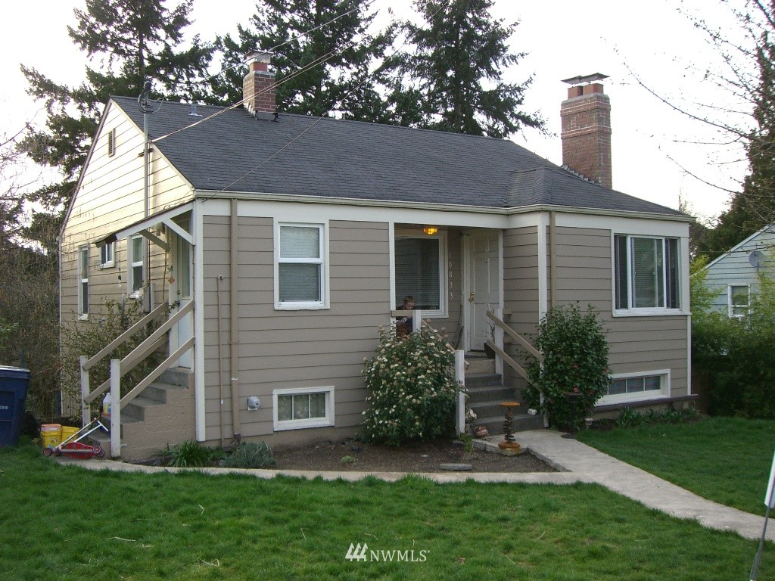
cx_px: 388
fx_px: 851
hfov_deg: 49.0
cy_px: 290
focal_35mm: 38
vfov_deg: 37.7
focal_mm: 6.2
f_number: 2.7
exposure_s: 1/200
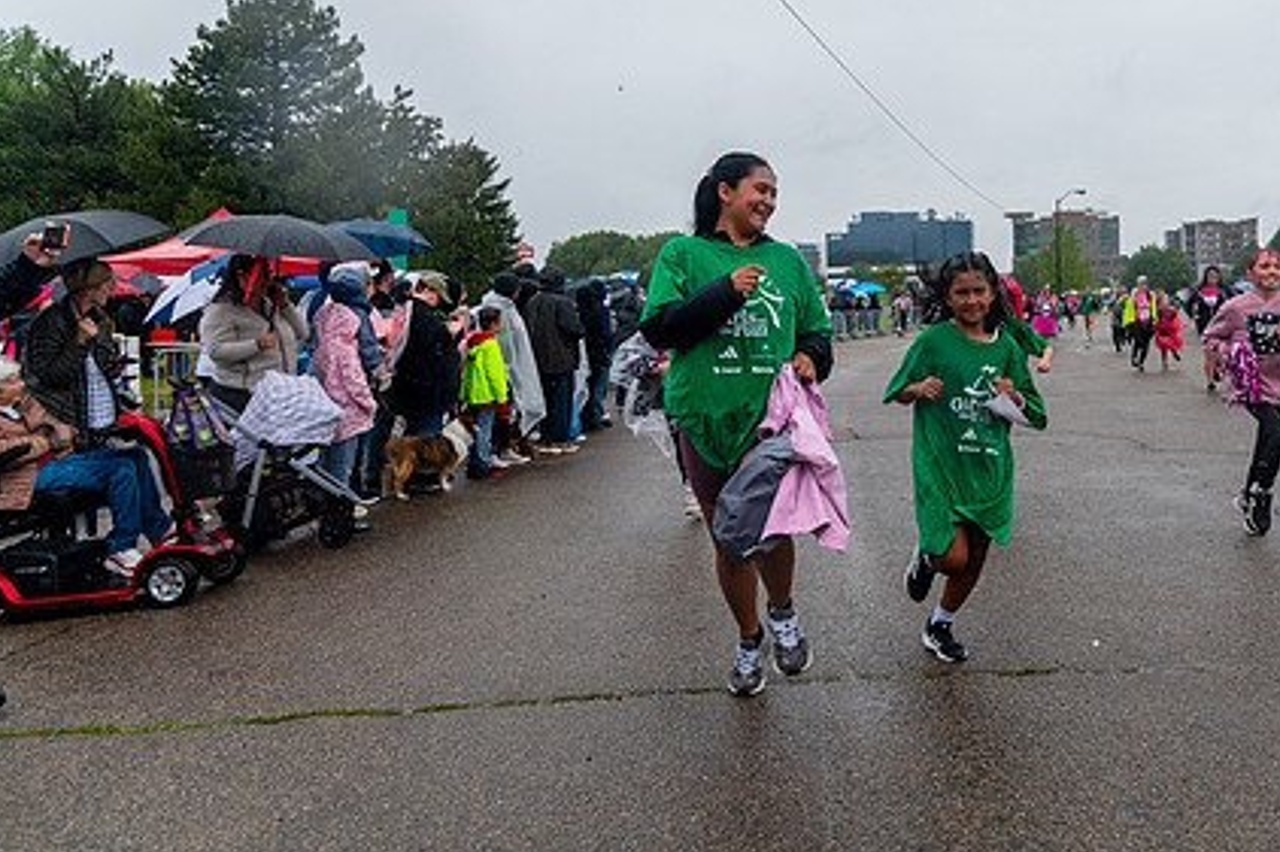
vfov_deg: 39.5
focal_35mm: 33
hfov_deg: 55.9
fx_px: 1173
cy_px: 288
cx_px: 864
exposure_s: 1/3200
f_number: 4
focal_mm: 24
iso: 1600
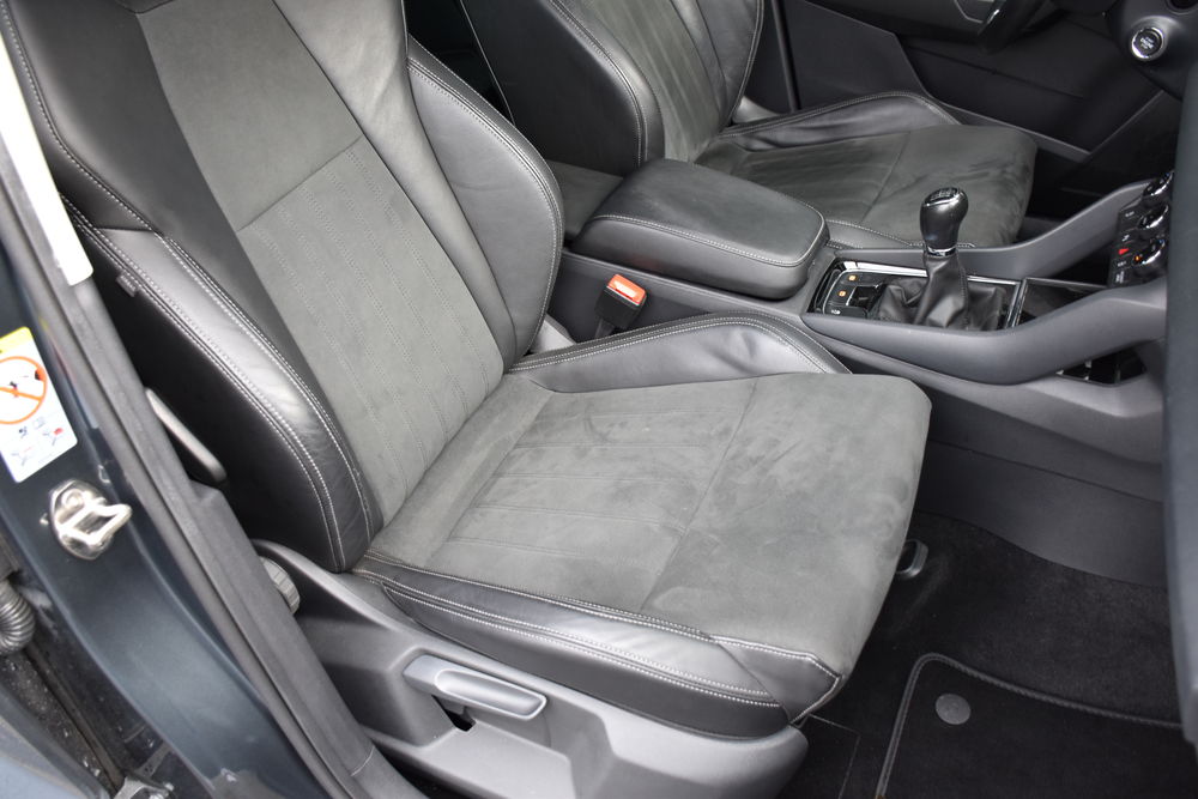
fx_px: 1098
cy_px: 400
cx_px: 599
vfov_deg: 40.0
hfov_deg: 57.2
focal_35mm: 33
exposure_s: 1/60
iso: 500
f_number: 4
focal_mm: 22
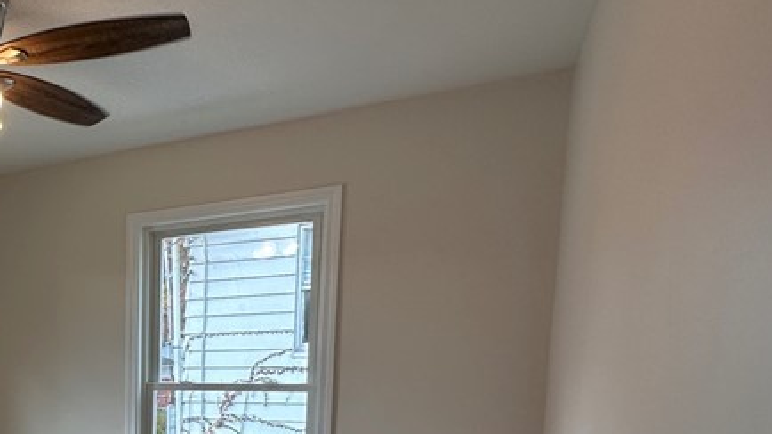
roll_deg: +0.8
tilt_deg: -7.8
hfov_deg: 45.2
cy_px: 450
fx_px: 737
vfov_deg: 30.2
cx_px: -28
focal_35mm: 36
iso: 40
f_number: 2.2
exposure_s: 1/127
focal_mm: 2.22
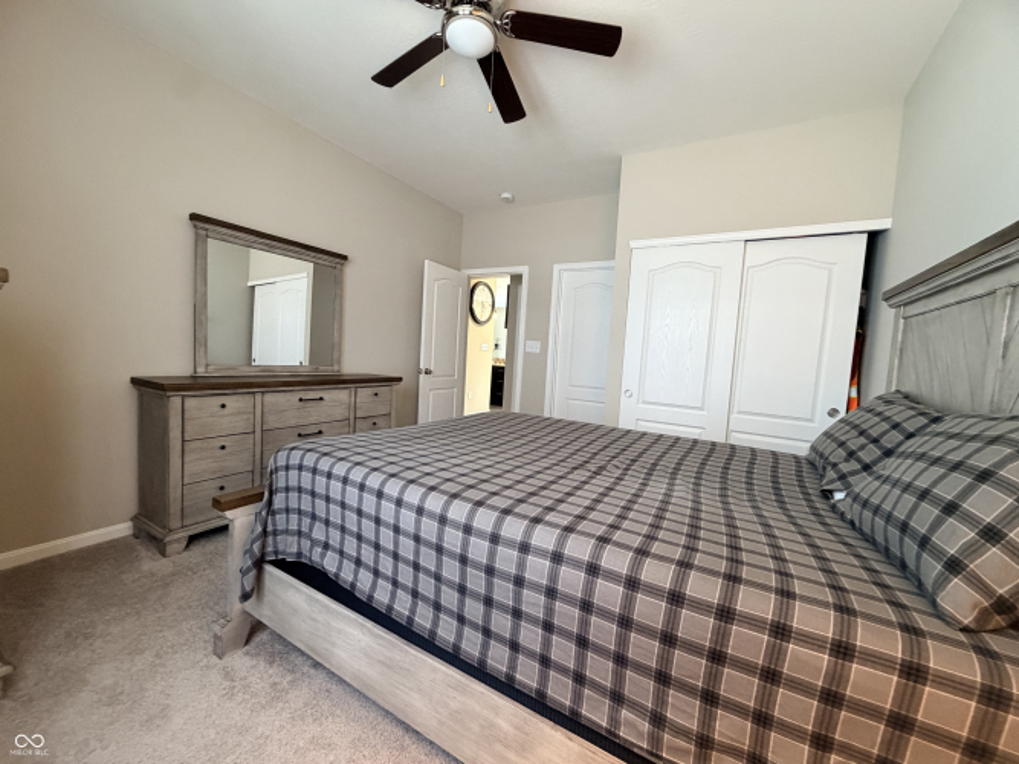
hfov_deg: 102.1
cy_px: 382
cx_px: 510
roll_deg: -3.3
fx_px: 412
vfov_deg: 85.7
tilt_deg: -4.3
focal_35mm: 14
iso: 500
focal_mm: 2.22
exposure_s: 1/60
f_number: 2.2
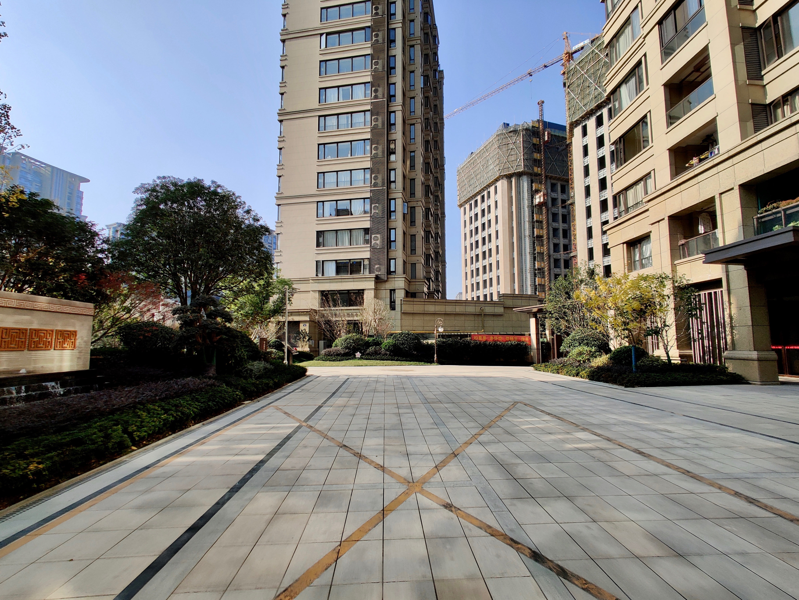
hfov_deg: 106.2
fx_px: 300
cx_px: 400
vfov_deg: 89.9
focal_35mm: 13
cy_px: 300
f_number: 2.2
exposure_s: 1/1168
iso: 100
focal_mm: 2.25
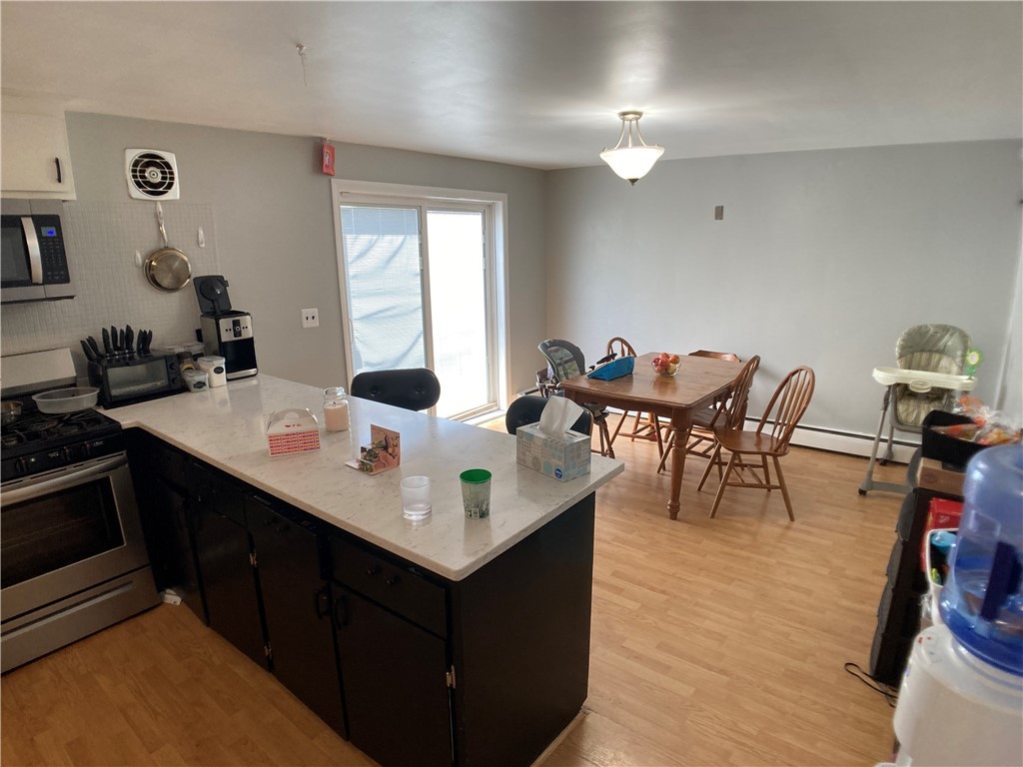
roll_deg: +1.1
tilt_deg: -14.1
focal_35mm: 28
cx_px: 512
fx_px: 827
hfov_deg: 63.4
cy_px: 384
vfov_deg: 49.7
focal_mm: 3.99
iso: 80
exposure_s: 1/121
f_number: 1.8
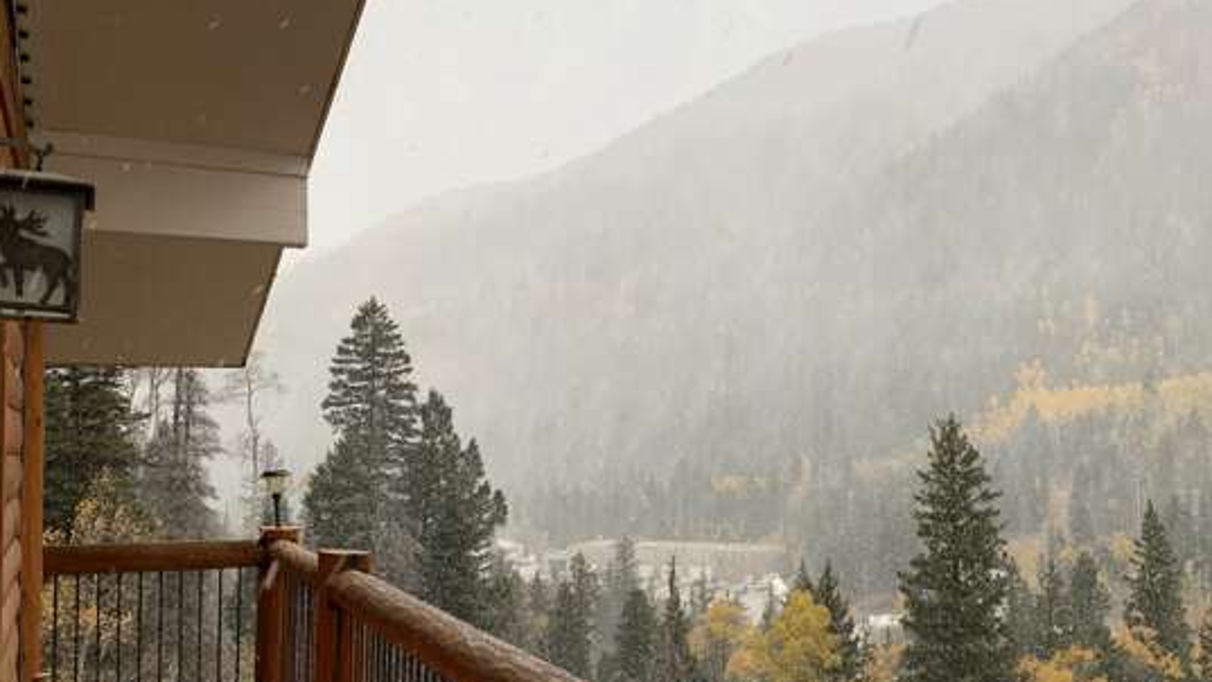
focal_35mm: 36
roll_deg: +2.3
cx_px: 687
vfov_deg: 32.8
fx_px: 1157
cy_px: 391
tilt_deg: +2.2
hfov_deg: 55.1
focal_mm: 4.25
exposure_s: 1/122
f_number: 1.8
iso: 32
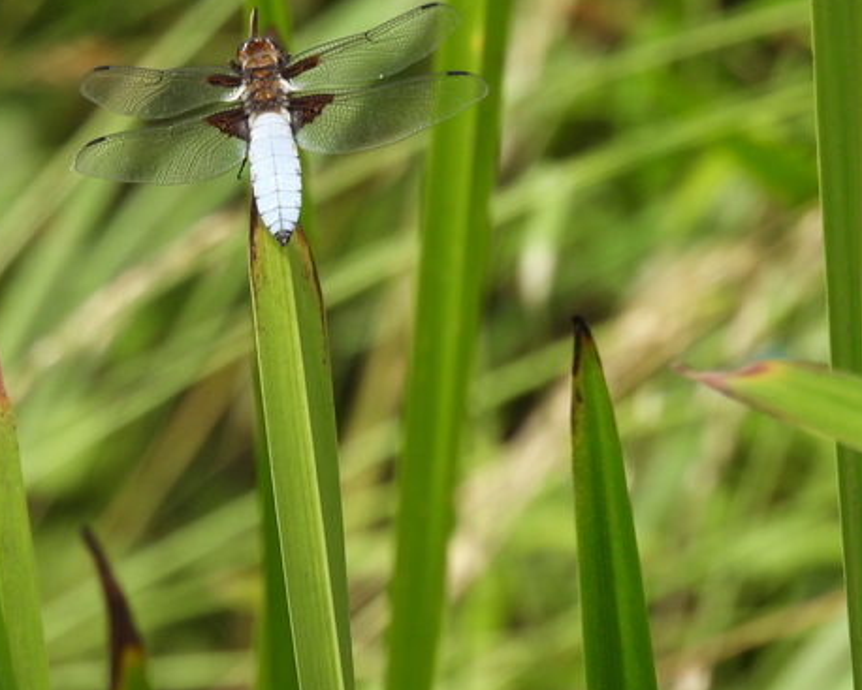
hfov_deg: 1.1
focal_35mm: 1726
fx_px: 44062
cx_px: 174
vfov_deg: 0.9
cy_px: 96
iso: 100
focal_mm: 170
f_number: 5.6
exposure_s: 1/250
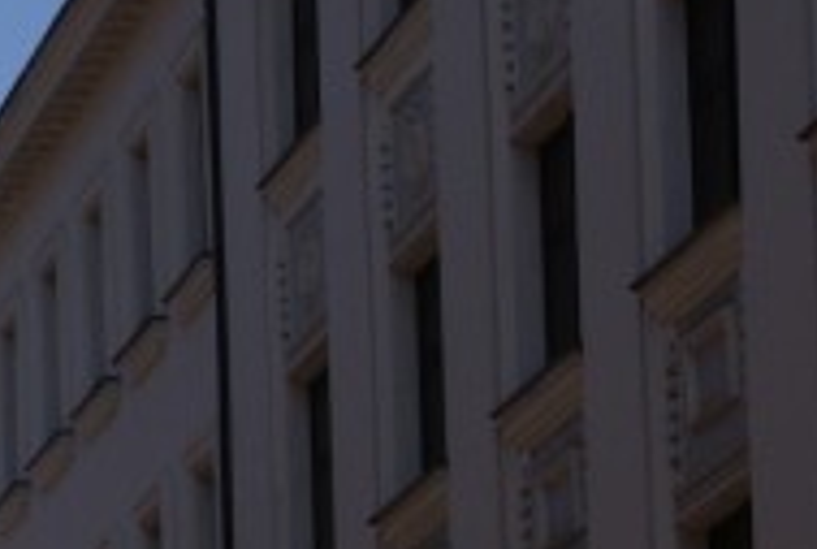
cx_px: -610
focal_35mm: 284
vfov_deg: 4.8
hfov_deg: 7.1
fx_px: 6454
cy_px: 949
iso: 100
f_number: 13
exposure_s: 1/125
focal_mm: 35
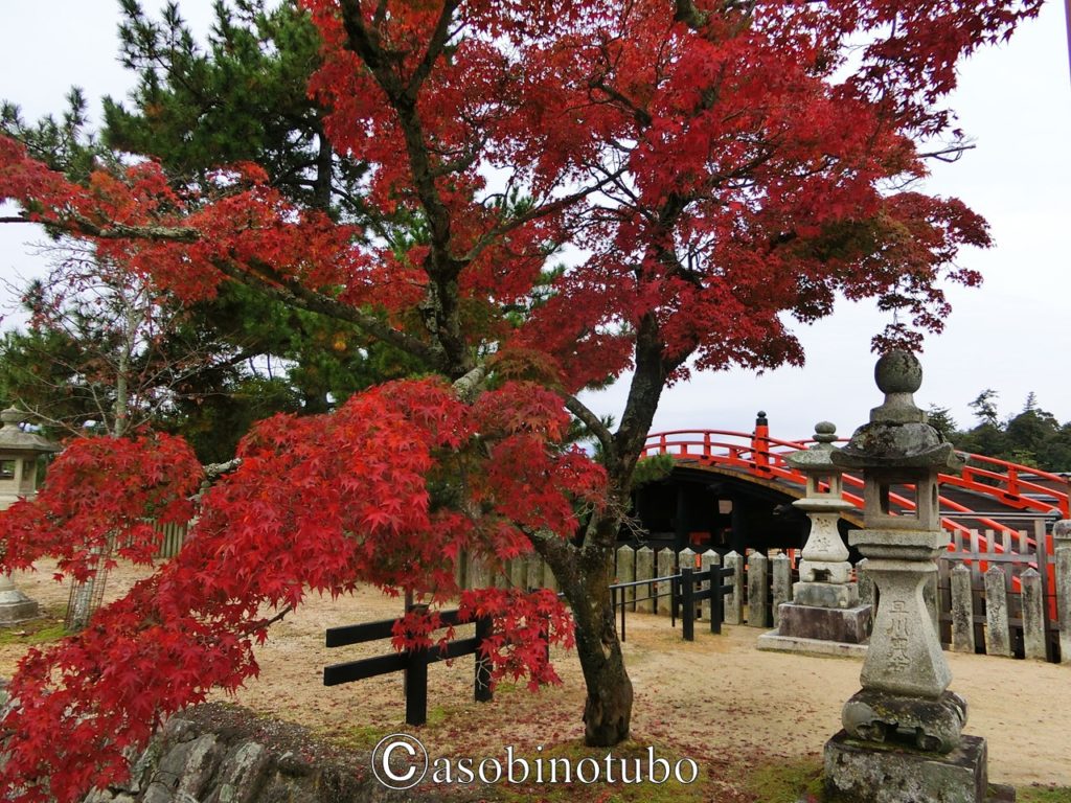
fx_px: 773
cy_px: 402
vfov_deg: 54.9
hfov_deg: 69.4
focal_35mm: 25
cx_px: 536
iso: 80
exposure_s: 1/500
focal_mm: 4.5
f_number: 3.5
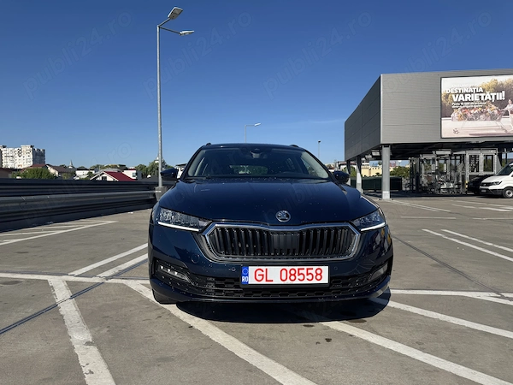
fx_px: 356
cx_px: 256
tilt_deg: -0.3
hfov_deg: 71.6
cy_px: 192
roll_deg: +0.5
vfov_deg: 56.8
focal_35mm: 24
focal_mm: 6.76
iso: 80
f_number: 1.78
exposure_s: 1/6410
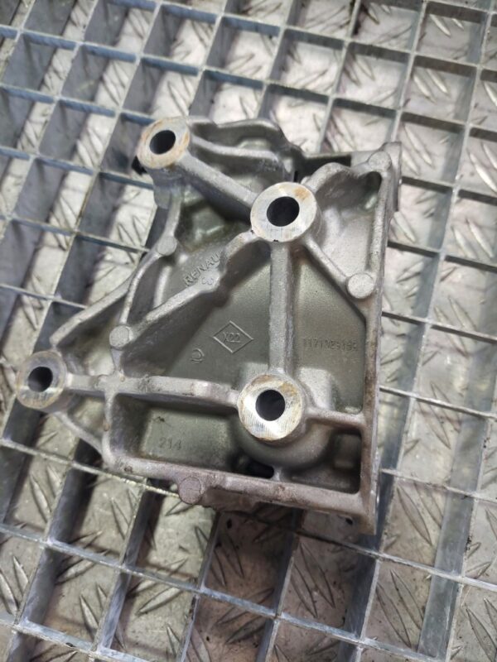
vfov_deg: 69.4
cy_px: 331
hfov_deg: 54.9
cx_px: 248
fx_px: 479
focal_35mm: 25
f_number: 1.8
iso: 125
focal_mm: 5.23
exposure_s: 1/100
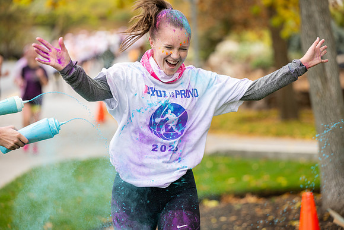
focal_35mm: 120
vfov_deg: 11.4
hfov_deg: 17.1
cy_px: 115
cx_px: 172
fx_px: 1147
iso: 320
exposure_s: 1/640
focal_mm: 120
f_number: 2.8
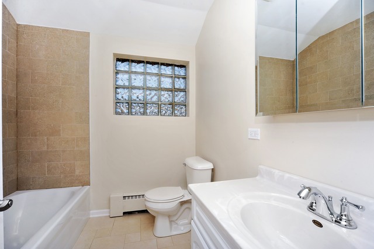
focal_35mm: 17
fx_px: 177
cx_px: 187
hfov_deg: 93.3
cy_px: 124
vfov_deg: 70.4
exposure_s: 1/250
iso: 200
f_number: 13
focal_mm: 17
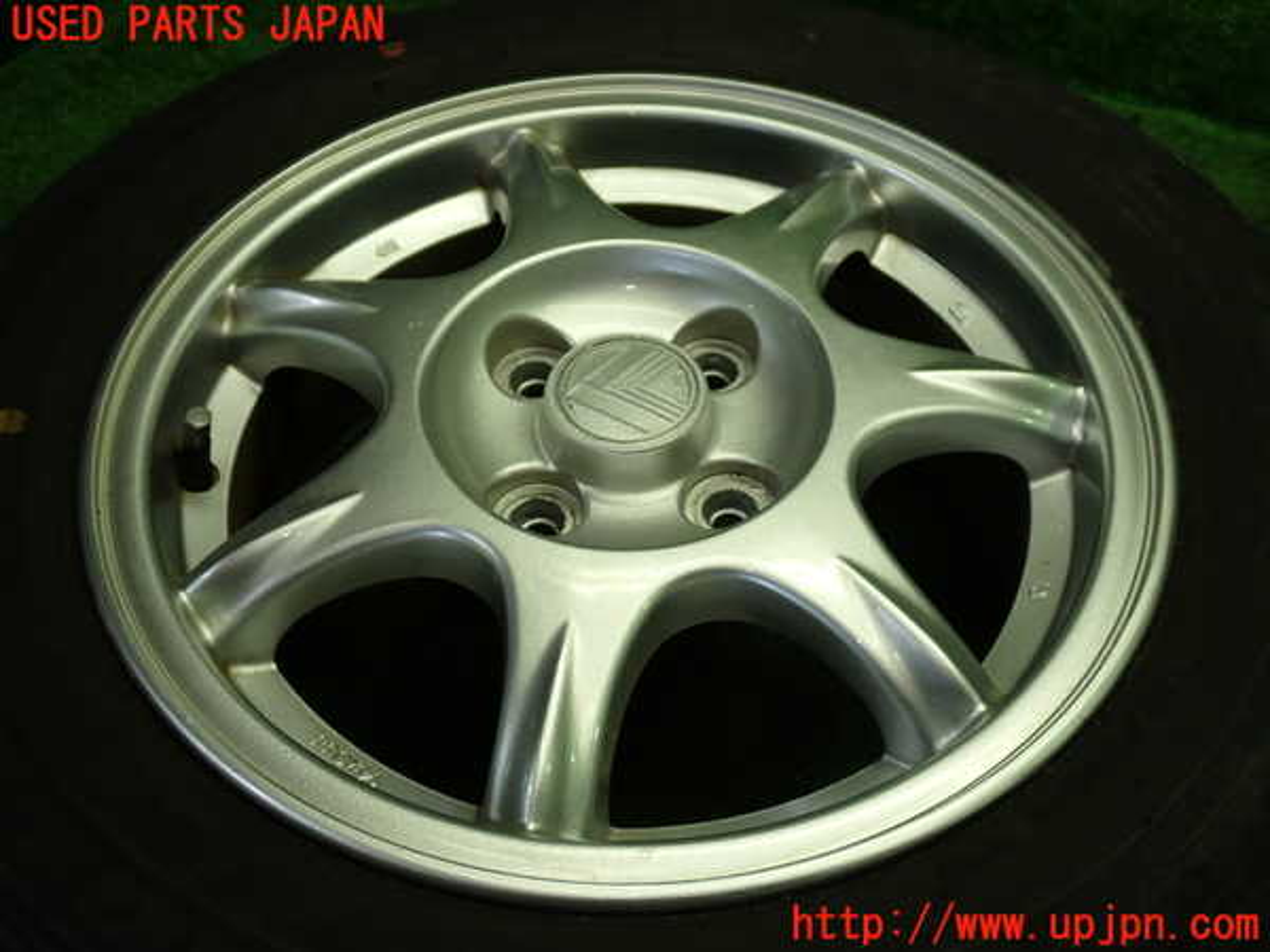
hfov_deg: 49.0
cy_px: 476
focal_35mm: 38
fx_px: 1394
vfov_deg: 37.7
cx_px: 635
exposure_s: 1/80
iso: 125
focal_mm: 6.83
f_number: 2.7
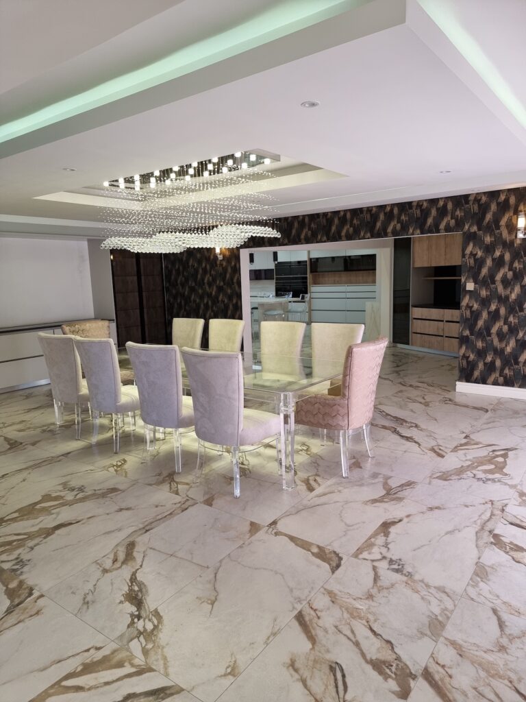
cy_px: 351
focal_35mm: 24
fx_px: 486
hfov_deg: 56.8
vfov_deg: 71.6
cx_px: 263
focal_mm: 6.7
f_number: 1.8
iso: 160
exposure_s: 1/100
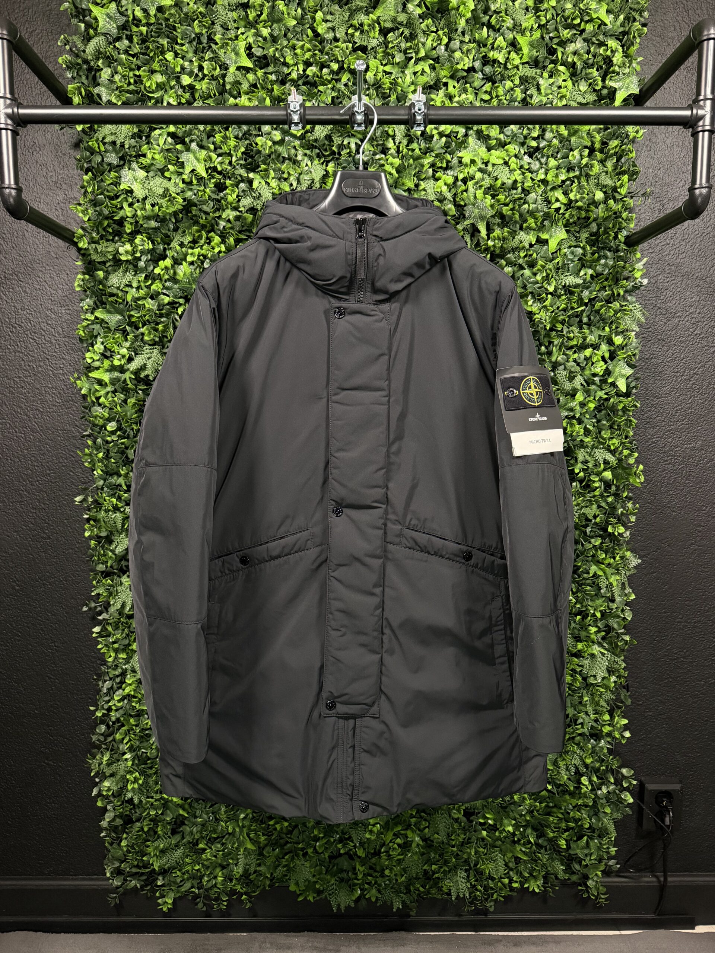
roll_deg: -0.4
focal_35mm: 24
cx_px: 358
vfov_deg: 71.6
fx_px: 661
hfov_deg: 56.8
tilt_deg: -6.0
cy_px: 476
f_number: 1.78
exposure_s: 1/60
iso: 640
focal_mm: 6.76
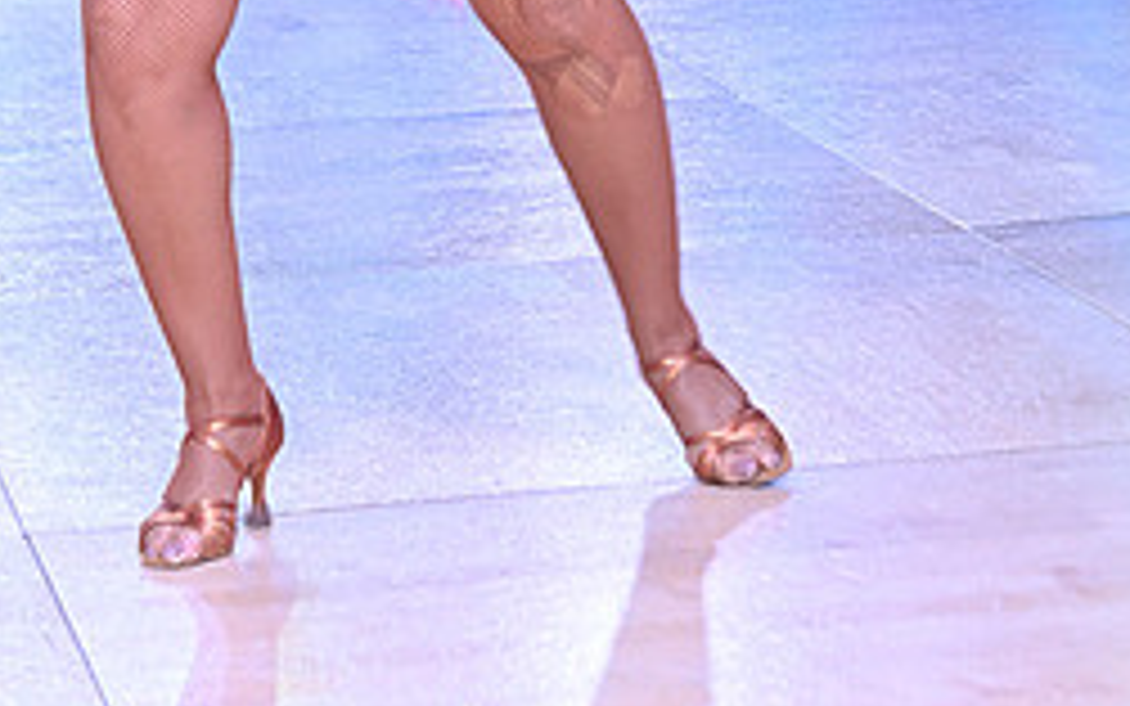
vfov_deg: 7.3
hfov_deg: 11.8
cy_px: -423
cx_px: 506
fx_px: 5452
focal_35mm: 177
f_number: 10
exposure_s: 1/200
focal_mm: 75
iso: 1250
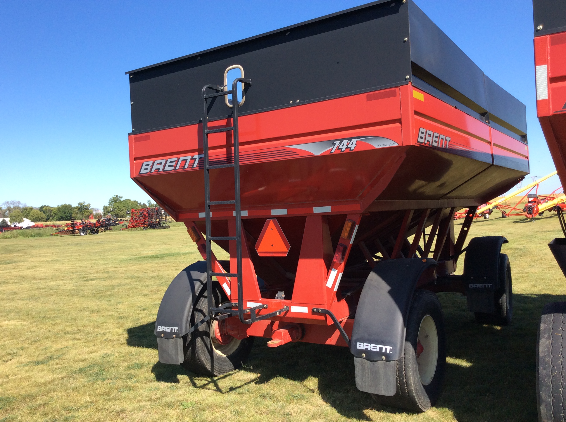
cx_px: 283
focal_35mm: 32
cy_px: 211
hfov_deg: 56.9
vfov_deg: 44.1
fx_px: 522
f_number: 2.4
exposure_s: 1/853
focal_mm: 3.3
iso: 32
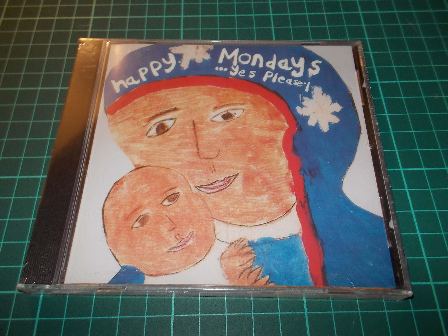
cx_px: 224
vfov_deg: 48.2
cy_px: 168
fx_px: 375
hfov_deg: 61.7
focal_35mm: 29
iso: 200
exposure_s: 1/30
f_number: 3.3
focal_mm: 4.1
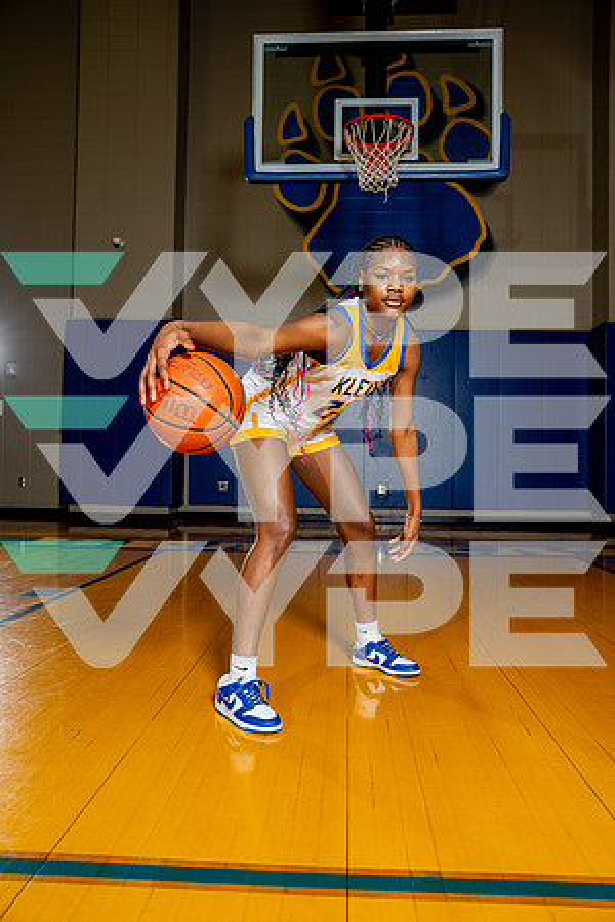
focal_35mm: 29
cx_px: 308
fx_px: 743
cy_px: 461
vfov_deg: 63.7
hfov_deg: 45.0
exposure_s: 1/250
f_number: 4
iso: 160
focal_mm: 29
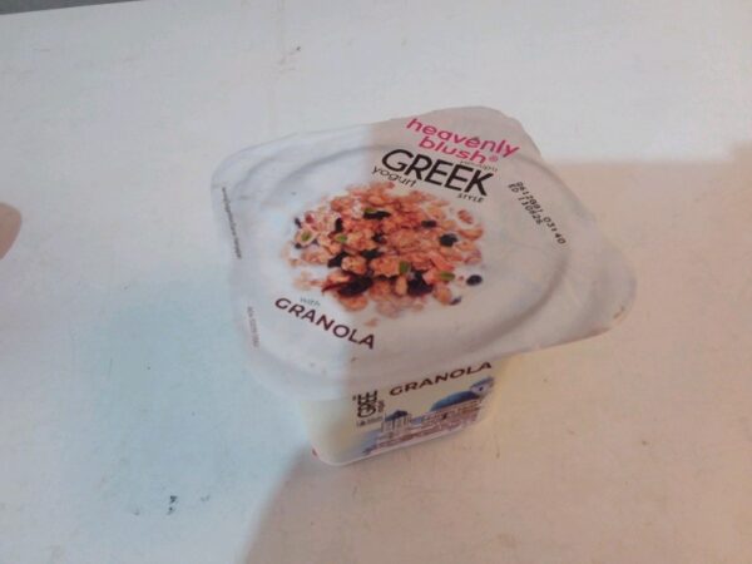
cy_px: 282
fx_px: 587
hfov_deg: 65.3
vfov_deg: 51.4
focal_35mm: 27
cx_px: 376
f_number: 1.9
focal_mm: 2.91
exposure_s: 1/17
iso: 82
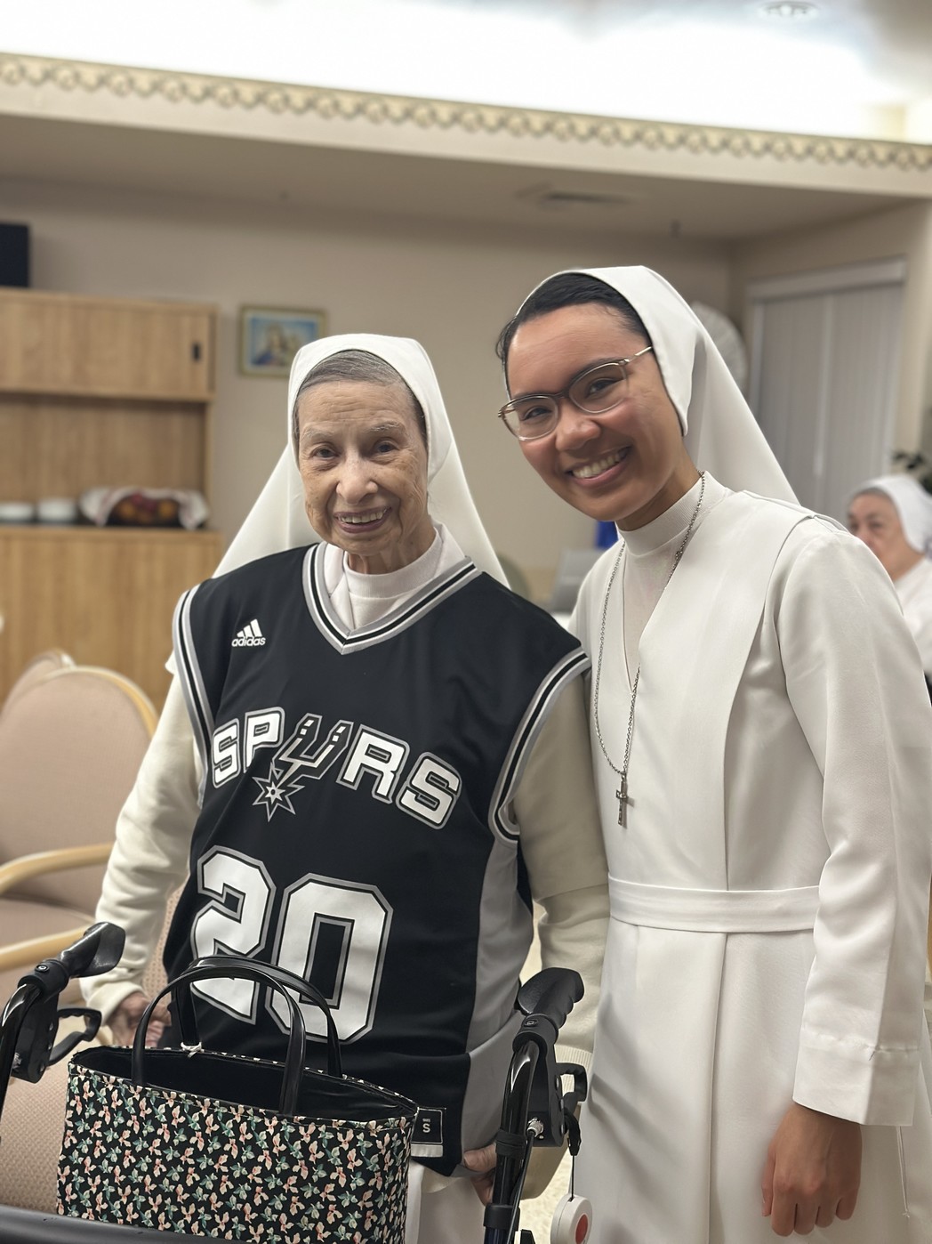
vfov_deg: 39.7
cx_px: 466
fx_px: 1724
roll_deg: -3.1
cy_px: 622
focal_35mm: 48
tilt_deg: -6.5
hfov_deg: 30.3
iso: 320
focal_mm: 6.86
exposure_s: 1/40
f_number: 1.78
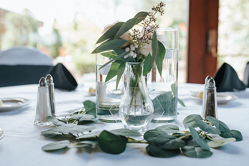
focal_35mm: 43
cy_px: 73
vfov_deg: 31.1
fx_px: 297
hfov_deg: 45.4
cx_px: 127
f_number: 2.8
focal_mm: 35
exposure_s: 1/250
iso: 640
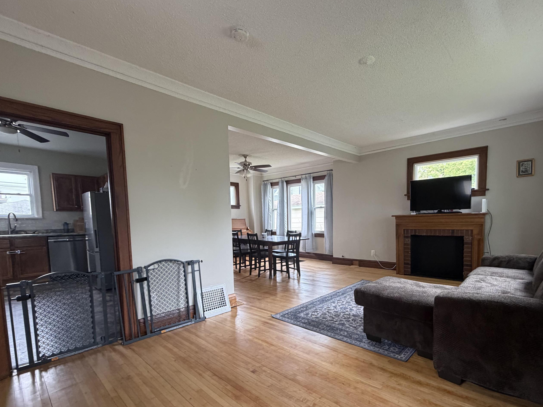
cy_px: 241
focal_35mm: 17
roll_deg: +1.1
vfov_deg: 74.0
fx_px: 267
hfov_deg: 90.6
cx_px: 306
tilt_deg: -5.0
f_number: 2.2
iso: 320
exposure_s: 1/80
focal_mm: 2.22
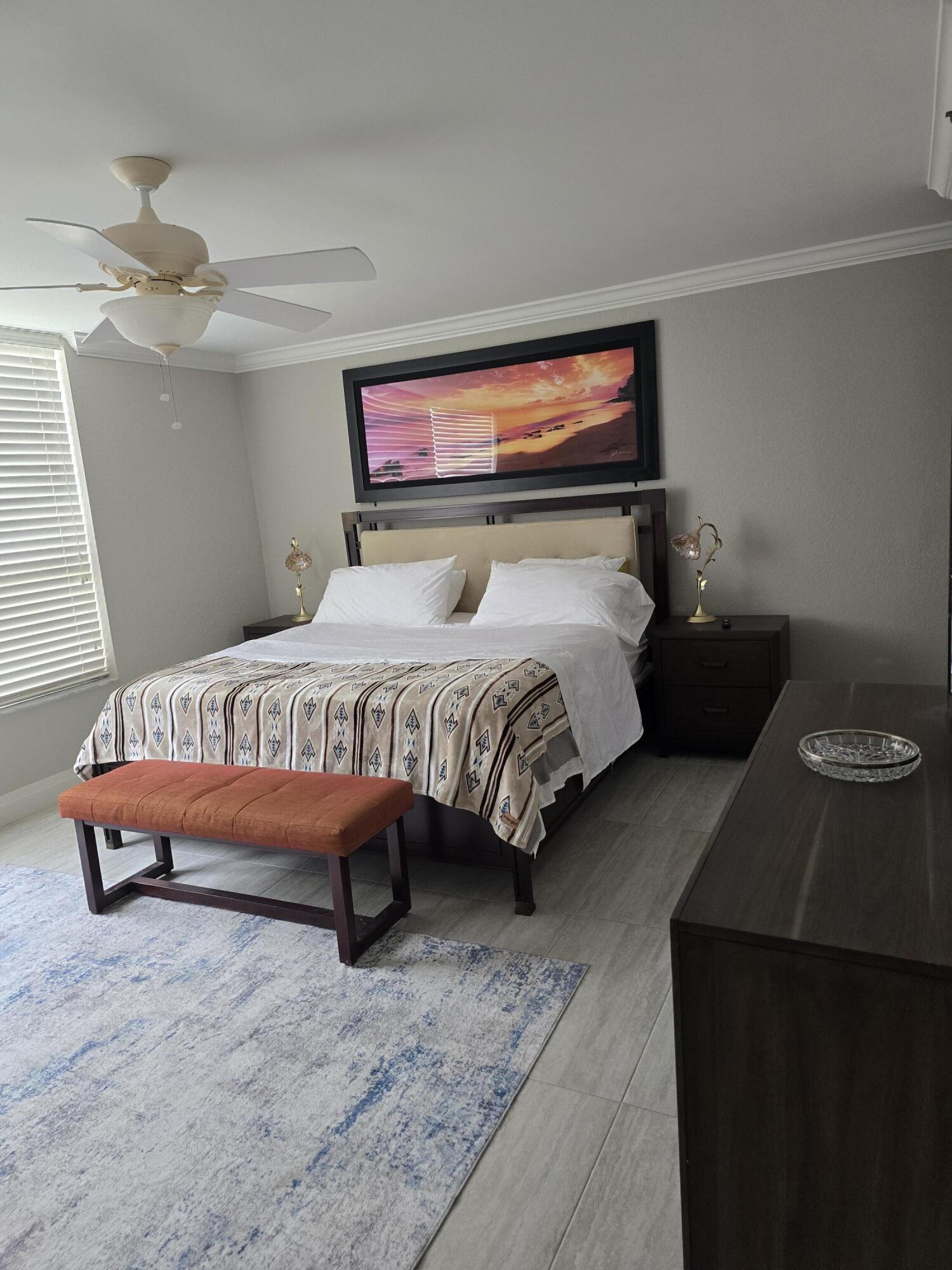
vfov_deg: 73.9
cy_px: 635
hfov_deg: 58.9
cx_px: 476
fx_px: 843
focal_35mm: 23
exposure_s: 1/120
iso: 320
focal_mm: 6.3
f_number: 1.7
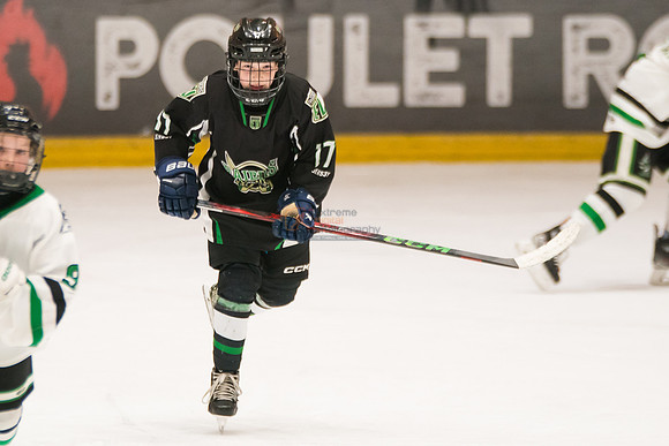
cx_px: 248
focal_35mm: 417
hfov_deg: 4.9
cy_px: 189
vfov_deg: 3.3
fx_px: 7751
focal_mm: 221
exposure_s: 1/1000
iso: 3200
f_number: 3.2
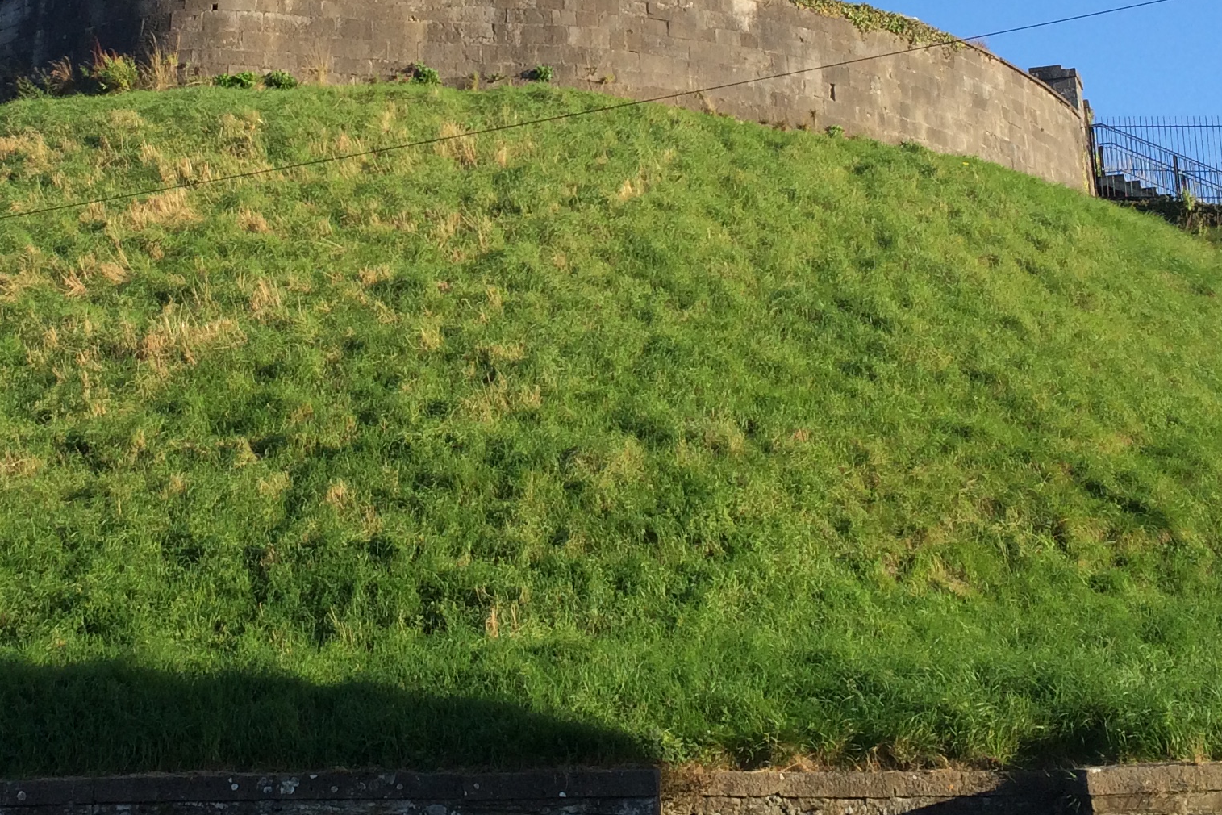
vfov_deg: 20.5
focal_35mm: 65
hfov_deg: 30.7
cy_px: 74
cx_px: 411
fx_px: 2206
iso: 32
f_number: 2.2
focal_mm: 4.15
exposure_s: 1/954
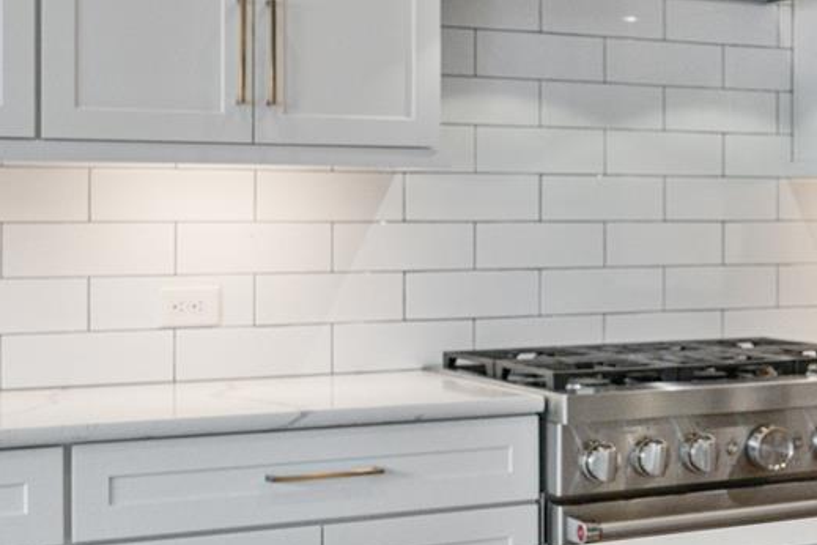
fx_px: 1611
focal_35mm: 71
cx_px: 729
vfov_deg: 19.2
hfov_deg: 27.5
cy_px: 233
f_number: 4.5
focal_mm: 24
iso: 250
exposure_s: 1/200
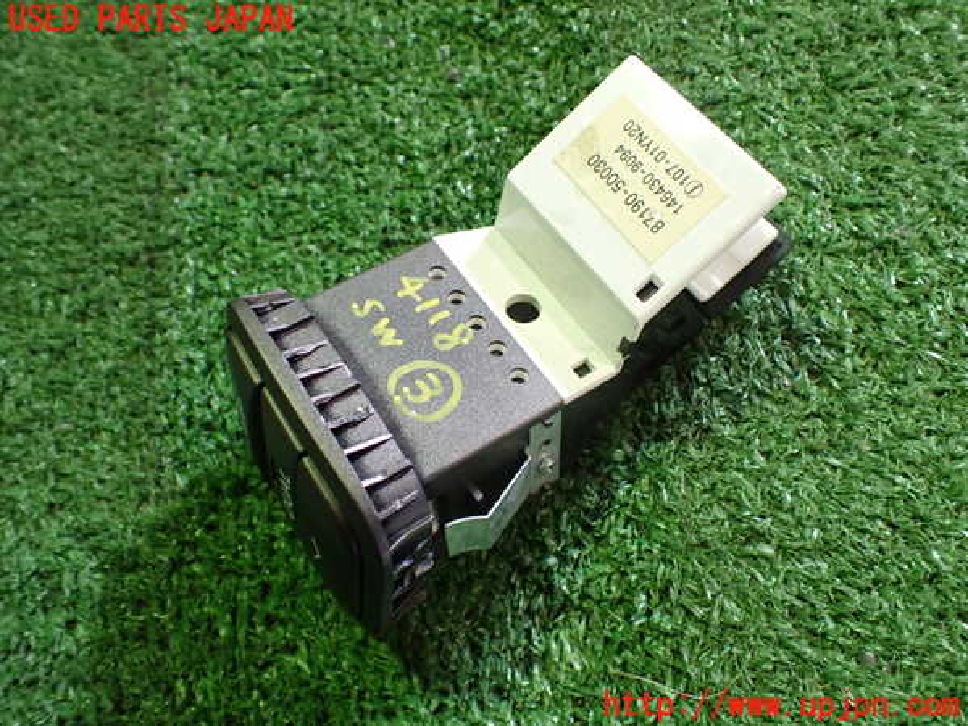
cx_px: 484
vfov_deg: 46.8
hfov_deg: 60.0
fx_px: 839
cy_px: 363
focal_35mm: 30
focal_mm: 5.4
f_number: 2.3
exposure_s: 1/60
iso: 800
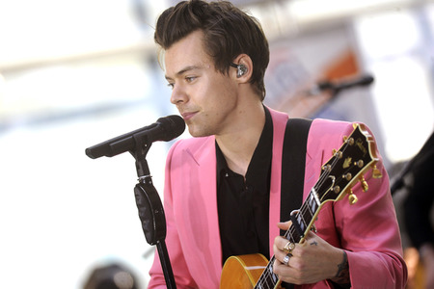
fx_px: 3616
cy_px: 144
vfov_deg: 4.6
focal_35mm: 300
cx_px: 217
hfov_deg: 6.9
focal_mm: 300
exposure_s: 1/640
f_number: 5
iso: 1000
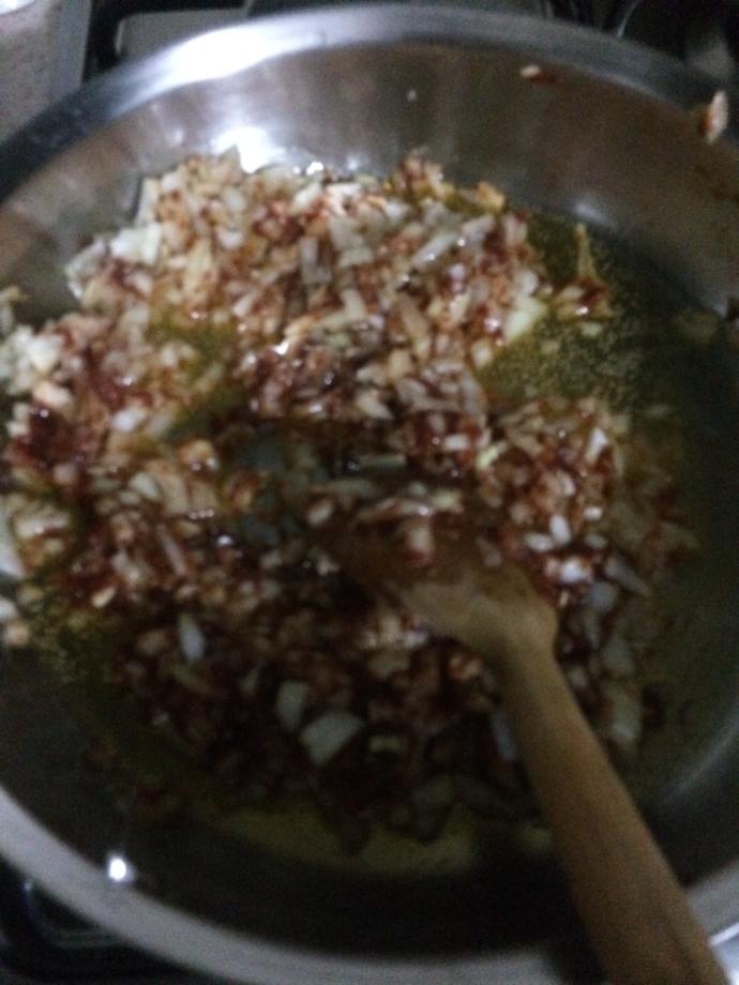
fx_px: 825
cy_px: 492
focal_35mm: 29
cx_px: 370
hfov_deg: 48.2
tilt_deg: -61.1
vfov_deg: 61.7
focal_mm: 4.15
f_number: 2.2
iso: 1000
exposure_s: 1/17
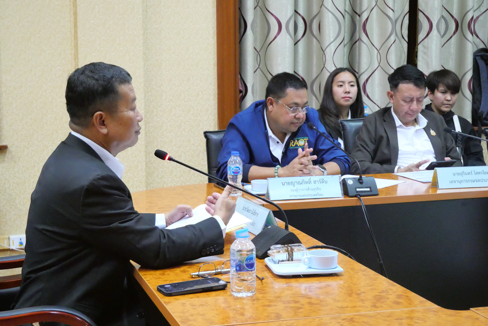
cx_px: 244
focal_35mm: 62
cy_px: 163
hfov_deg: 32.4
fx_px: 841
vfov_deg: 21.9
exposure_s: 1/50
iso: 6400
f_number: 4.9
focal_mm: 30
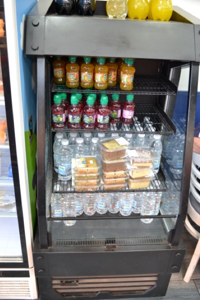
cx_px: 100
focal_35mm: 33
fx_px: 275
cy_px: 150
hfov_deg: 40.0
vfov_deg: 57.2
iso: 560
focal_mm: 22
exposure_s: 1/15
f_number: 3.8
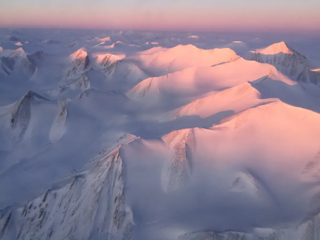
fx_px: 268
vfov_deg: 48.2
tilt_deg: -12.6
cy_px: 120
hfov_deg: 61.7
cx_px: 160
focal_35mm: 29
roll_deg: -2.8
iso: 32
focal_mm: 4.15
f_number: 2.2
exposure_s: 1/103
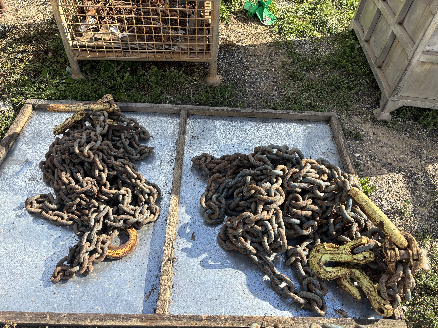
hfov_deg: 67.3
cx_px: 219
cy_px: 164
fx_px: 329
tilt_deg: -49.6
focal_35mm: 26
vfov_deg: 53.1
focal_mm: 5.96
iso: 50
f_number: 1.6
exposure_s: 1/1233
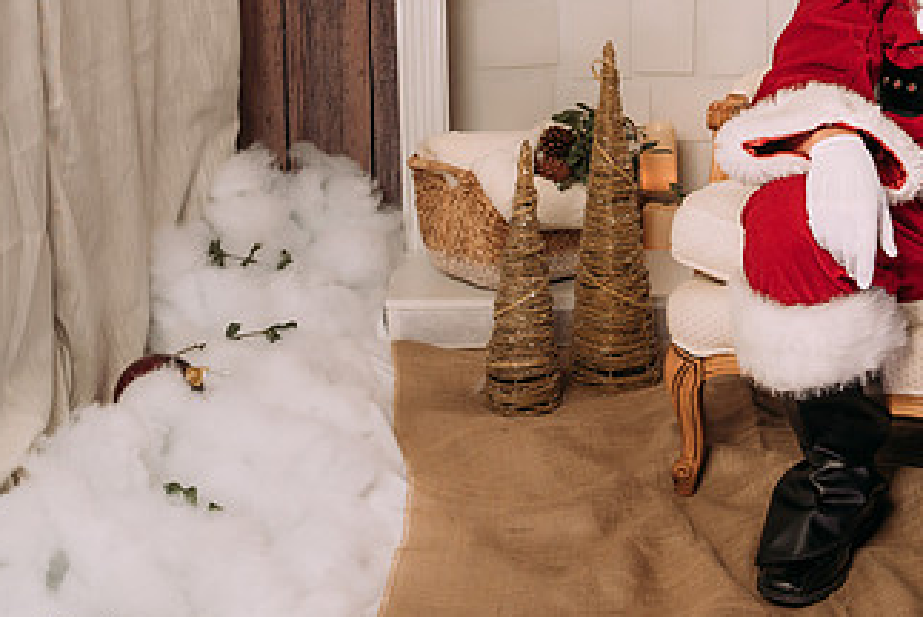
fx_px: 1796
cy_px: 96
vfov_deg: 19.2
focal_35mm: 70
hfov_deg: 28.4
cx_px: 702
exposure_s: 1/100
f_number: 5.6
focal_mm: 35
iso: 100
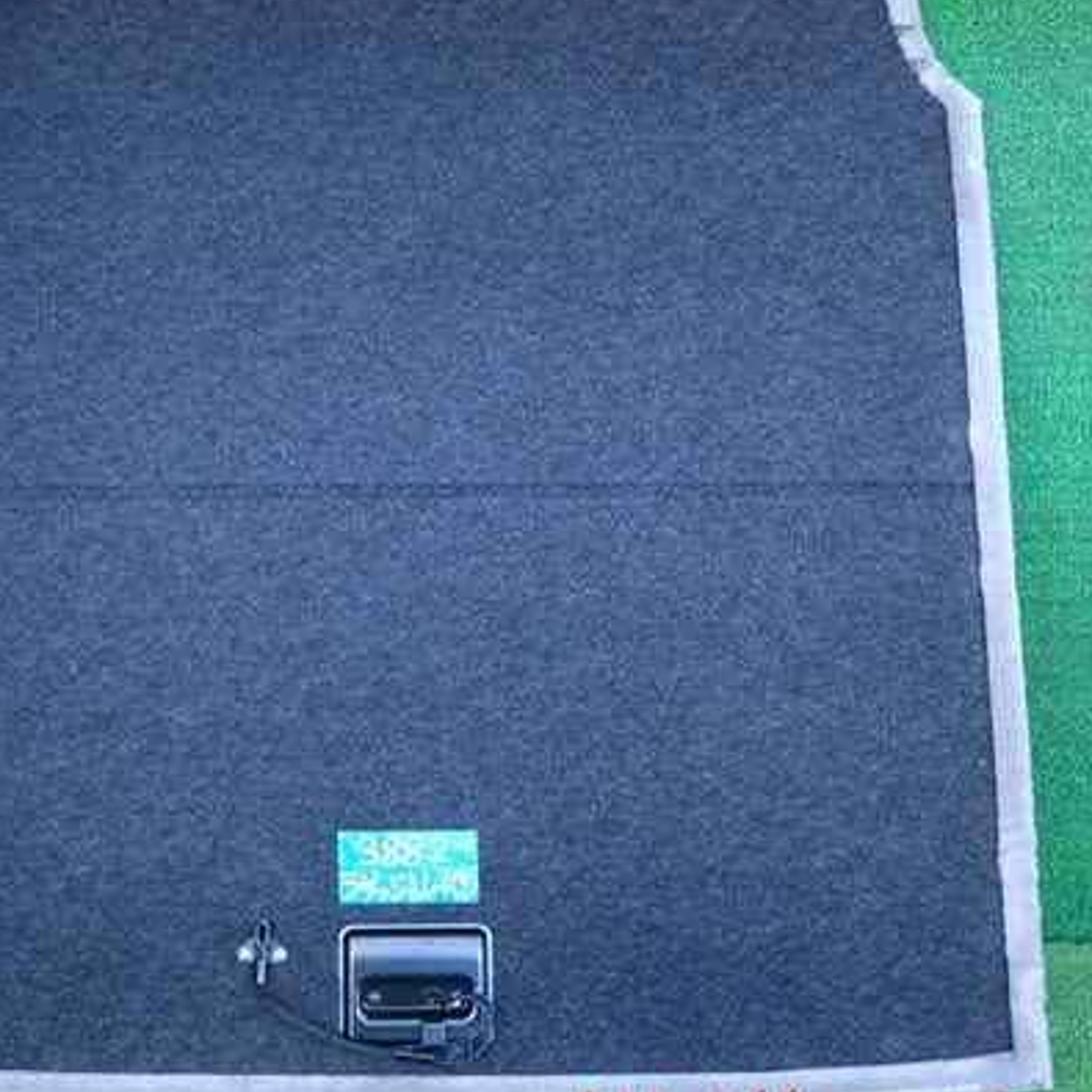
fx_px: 1535
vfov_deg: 39.2
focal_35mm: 43
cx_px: 379
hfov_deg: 38.8
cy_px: 534
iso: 400
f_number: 2.4
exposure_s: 1/125
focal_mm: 5.79
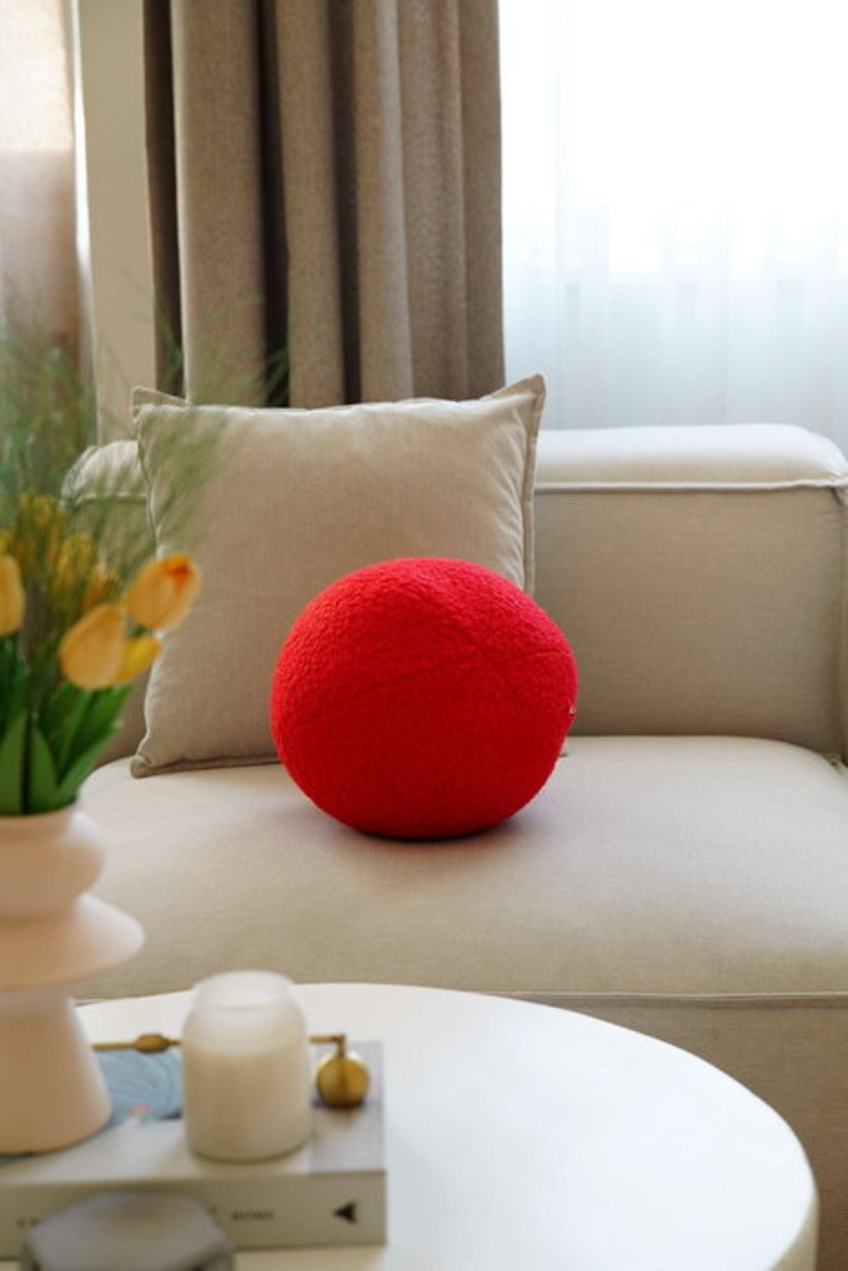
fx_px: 2437
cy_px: 636
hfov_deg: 19.7
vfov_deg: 29.2
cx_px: 424
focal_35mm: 69
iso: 1600
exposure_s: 1/100
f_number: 4.5
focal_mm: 69
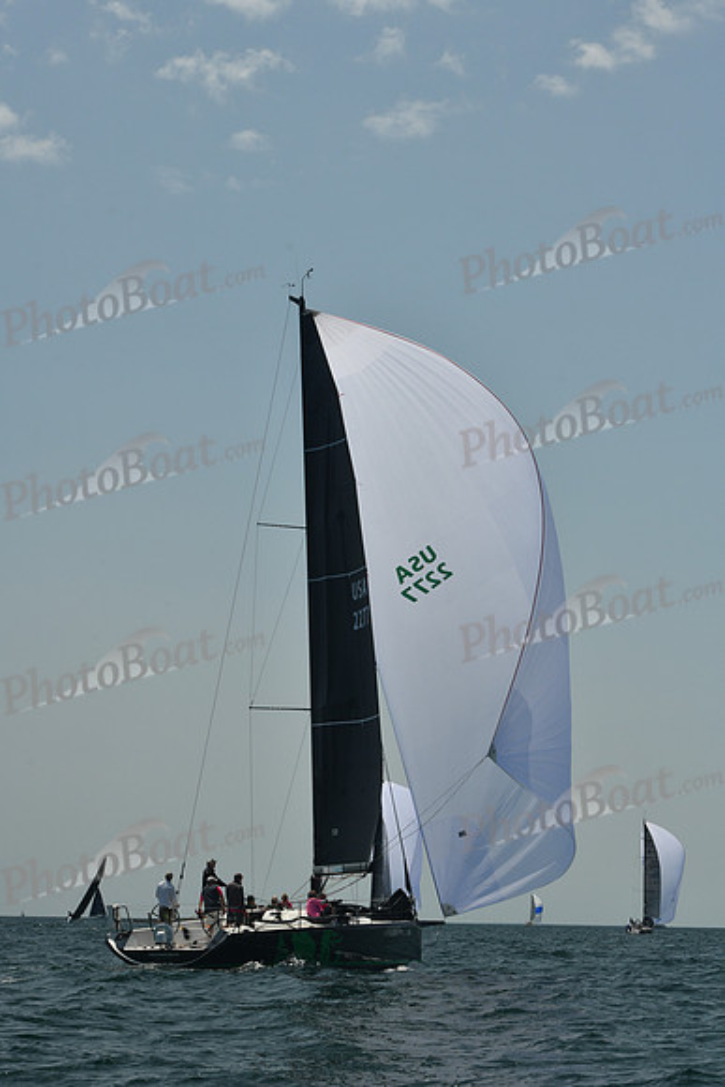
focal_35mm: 82
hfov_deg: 16.7
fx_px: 2475
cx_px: 362
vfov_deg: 24.8
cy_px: 544
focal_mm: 82
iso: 320
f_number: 10
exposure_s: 1/640
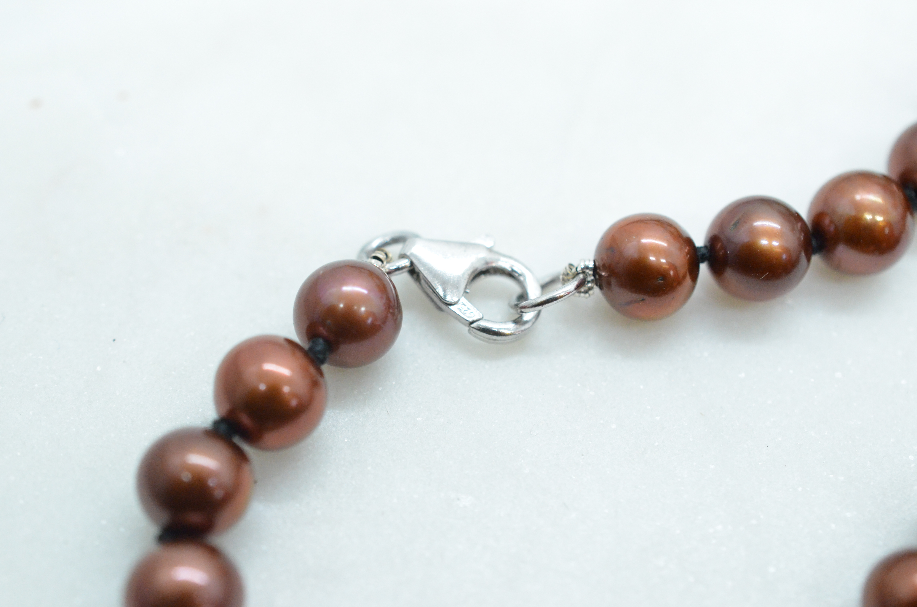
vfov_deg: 22.5
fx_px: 1525
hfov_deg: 33.5
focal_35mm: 60
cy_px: 304
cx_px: 458
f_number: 6.3
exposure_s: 1/640
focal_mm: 40
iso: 4000
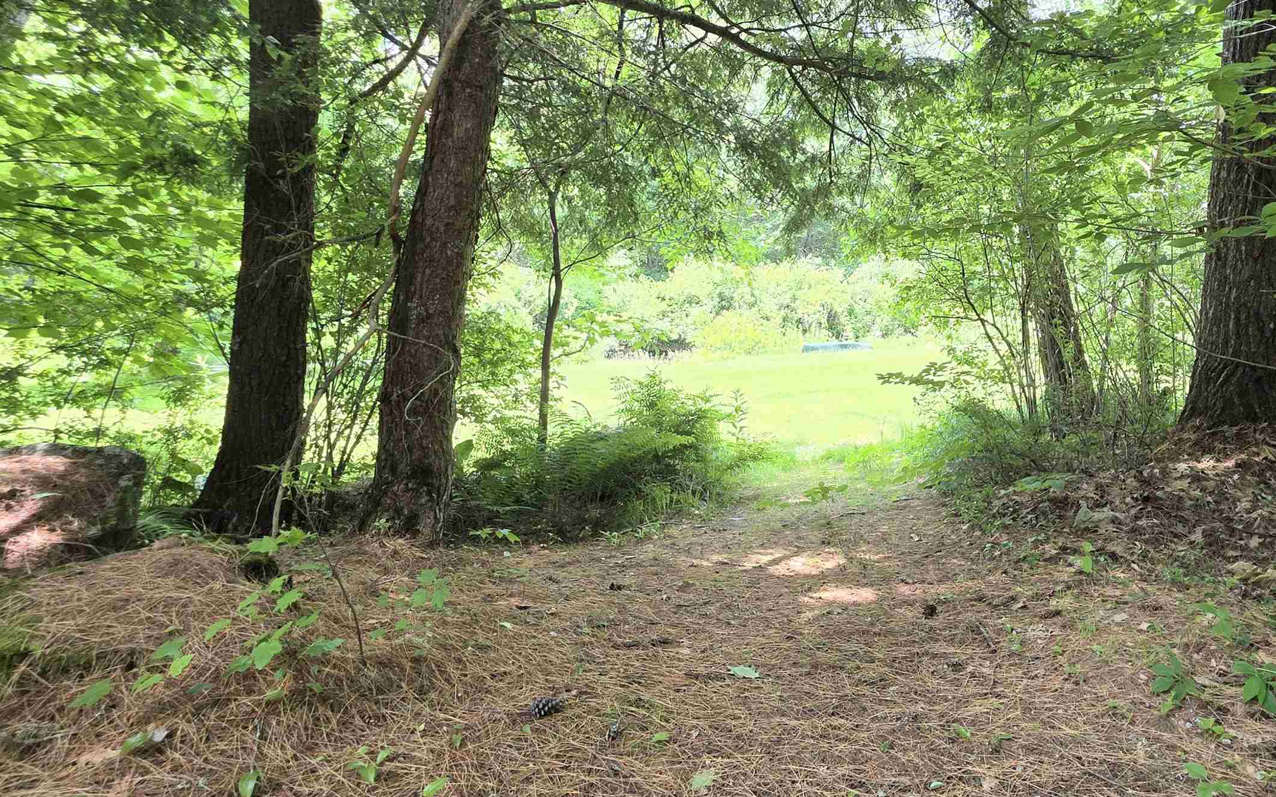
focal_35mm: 20
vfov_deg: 59.4
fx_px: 695
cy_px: 346
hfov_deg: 83.4
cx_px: 800
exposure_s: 1/120
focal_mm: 2.2
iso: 40
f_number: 1.9
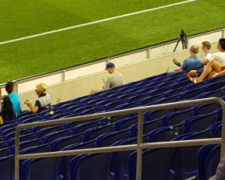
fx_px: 819
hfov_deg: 15.5
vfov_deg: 11.5
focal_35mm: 123
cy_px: -154
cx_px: 19
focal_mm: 4.2
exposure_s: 1/60
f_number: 1.7
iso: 64
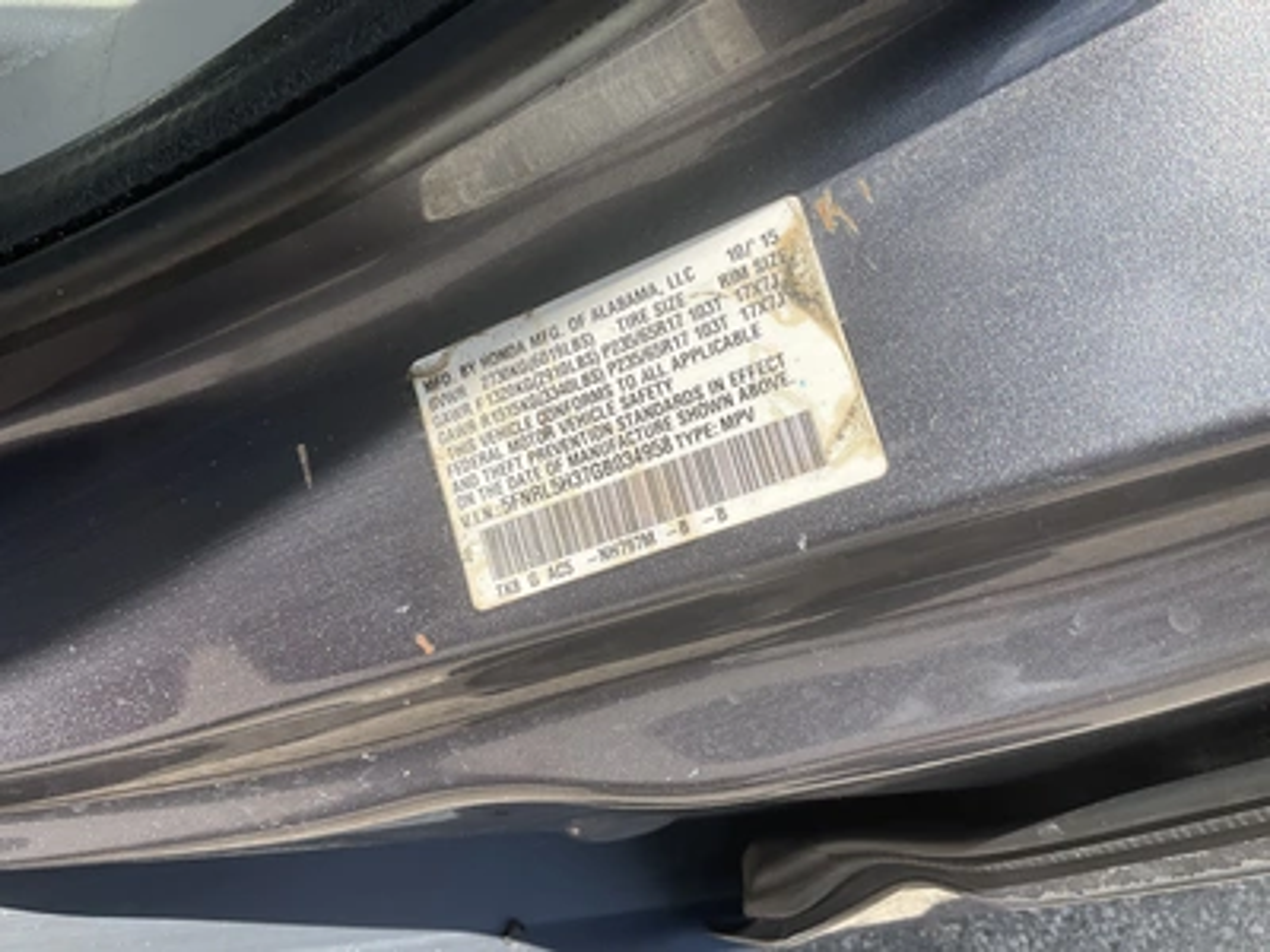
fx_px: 1064
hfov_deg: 61.7
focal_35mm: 29
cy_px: 476
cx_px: 635
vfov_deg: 48.2
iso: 25
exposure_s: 1/898
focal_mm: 3
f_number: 1.8
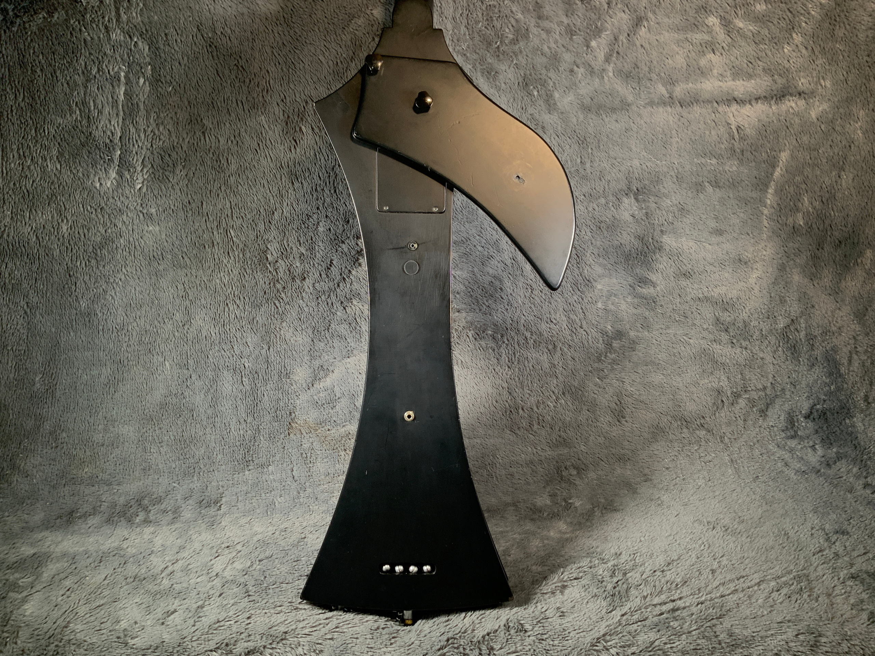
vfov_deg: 48.2
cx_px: 438
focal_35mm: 29
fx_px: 733
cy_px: 328
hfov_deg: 61.7
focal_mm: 3
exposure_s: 1/52
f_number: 1.8
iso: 50
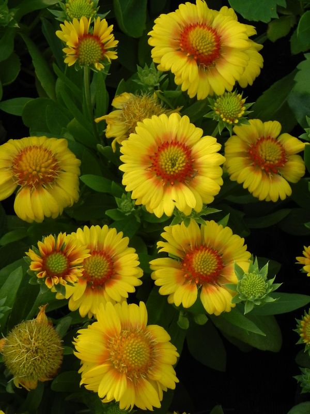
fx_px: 1254
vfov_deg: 18.7
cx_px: 155
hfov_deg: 14.1
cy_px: 207
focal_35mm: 105
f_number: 4.5
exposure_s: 1/400
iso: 160
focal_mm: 18.8
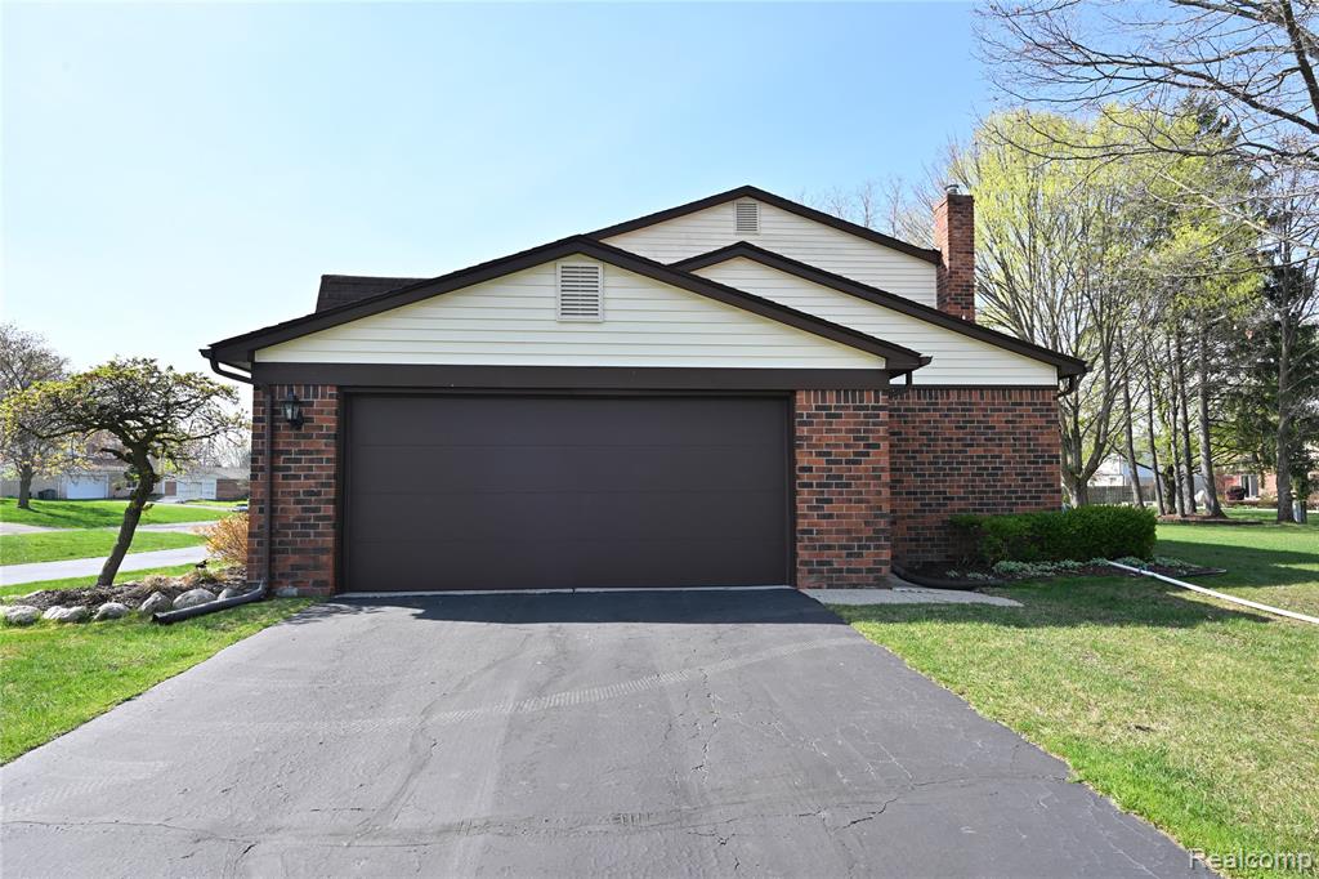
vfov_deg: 63.2
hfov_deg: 85.4
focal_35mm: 20
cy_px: 440
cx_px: 660
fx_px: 714
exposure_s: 1/200
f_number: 9
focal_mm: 19.5
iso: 140
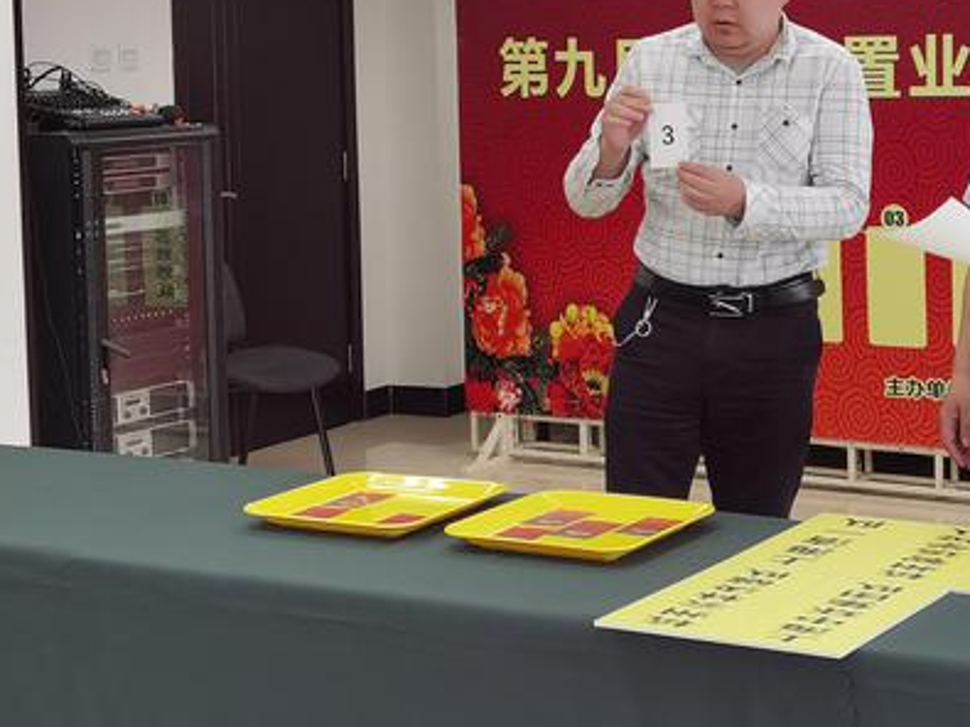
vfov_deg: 19.7
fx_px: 2073
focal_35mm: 74
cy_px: 171
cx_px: 732
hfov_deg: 26.0
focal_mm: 6.71
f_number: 1.9
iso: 100
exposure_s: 1/100
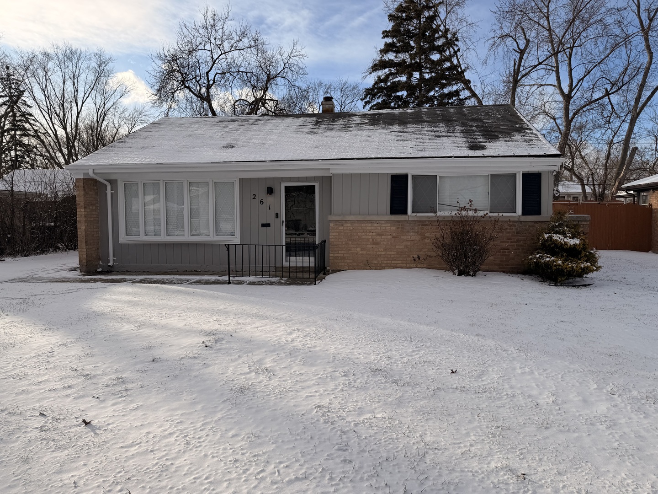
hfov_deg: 71.6
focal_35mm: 24
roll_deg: +0.3
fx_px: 456
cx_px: 329
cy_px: 247
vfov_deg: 56.8
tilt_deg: -4.0
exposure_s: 1/7353
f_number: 1.78
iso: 80
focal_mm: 6.76
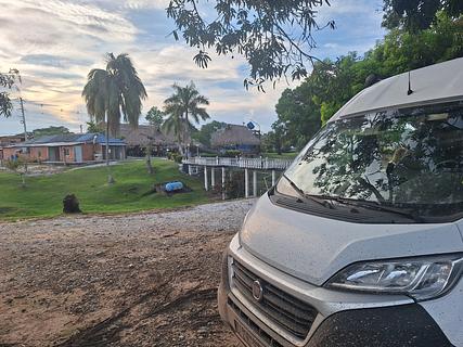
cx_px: 232
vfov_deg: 58.9
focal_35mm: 23
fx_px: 308
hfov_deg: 73.9
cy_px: 174
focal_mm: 5.54
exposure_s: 1/849
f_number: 1.8
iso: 40
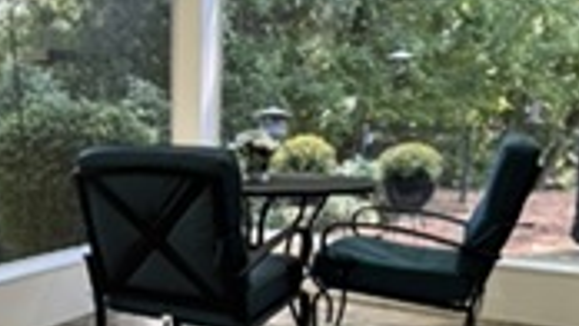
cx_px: 120
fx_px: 645
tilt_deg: -13.8
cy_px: 273
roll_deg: +0.5
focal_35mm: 42
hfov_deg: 46.0
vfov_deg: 27.6
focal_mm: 2.22
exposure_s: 1/60
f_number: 2.2
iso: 160
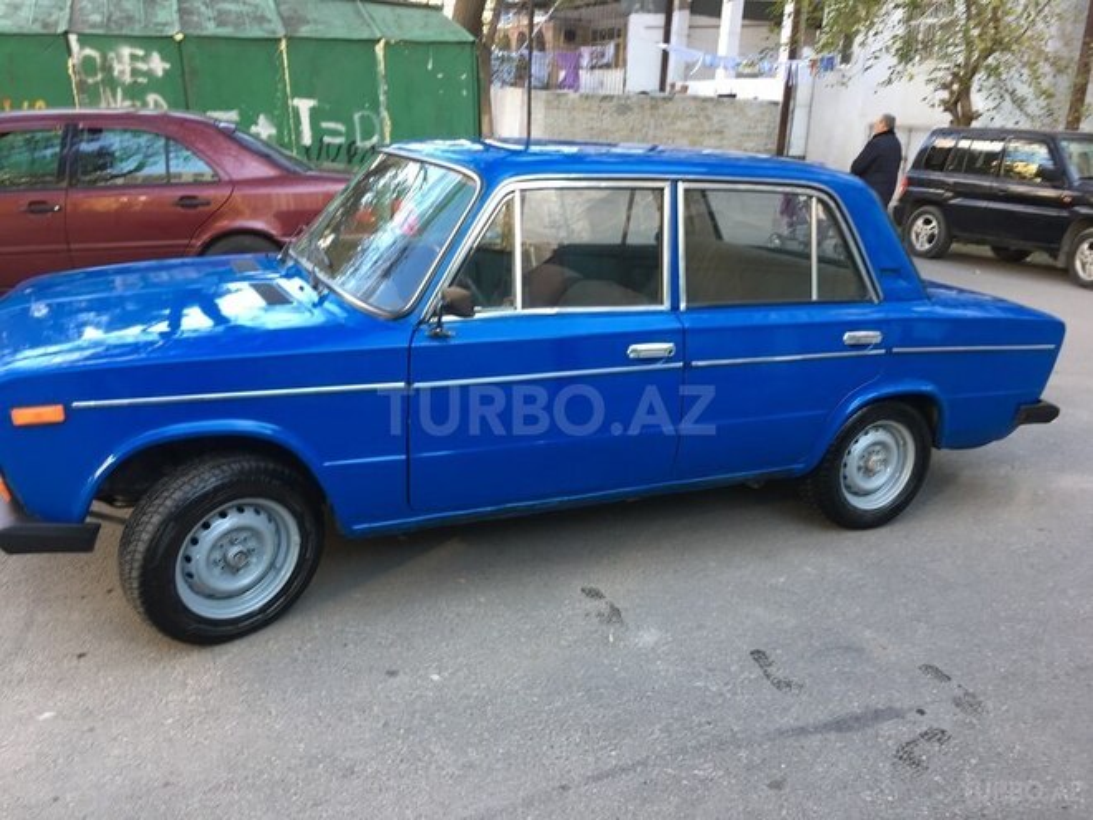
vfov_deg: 48.2
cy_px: 410
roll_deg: -3.5
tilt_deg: -17.6
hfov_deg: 61.7
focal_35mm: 29
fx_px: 916
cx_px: 546
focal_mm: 4.15
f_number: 2.2
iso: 25
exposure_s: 1/50
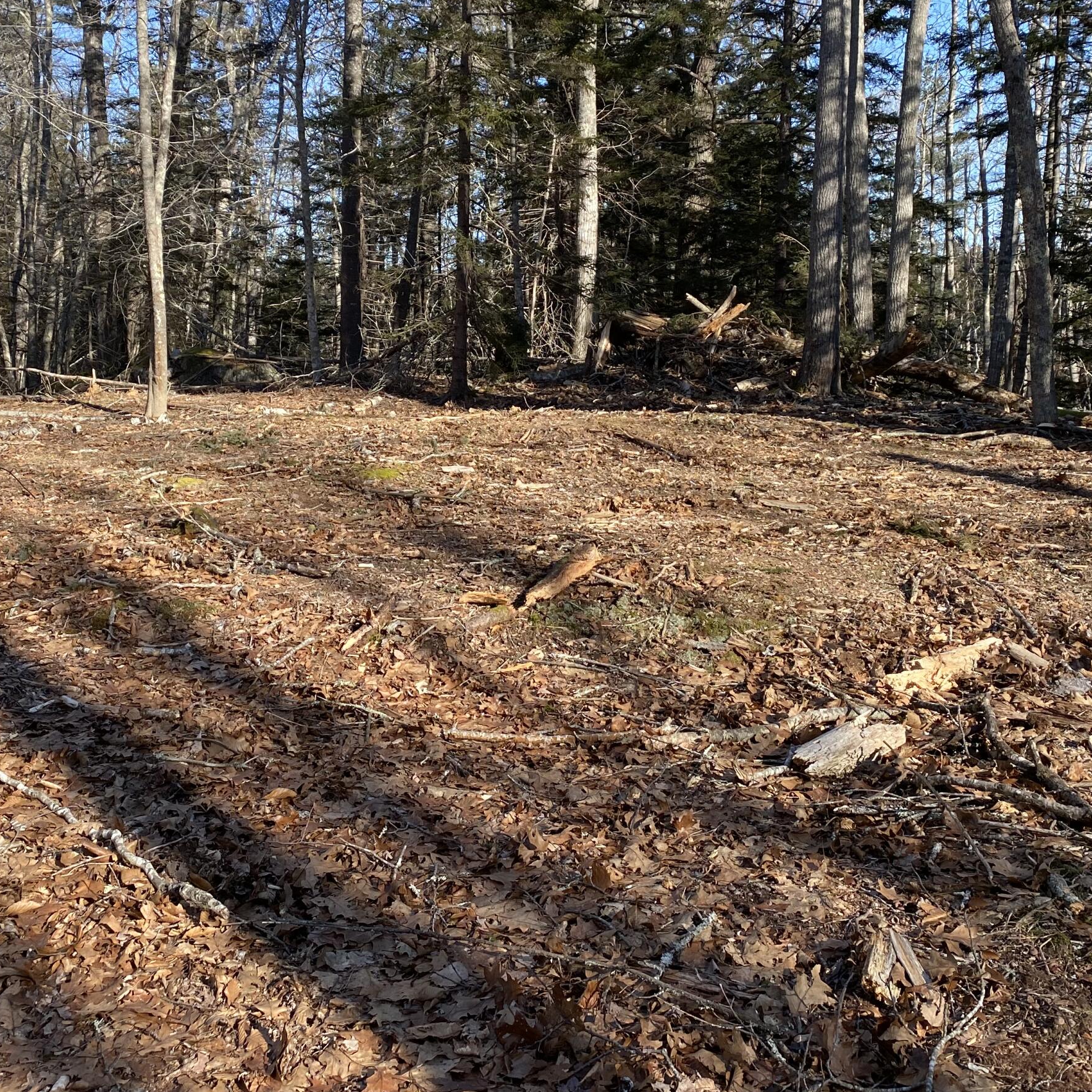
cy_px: 405
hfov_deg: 42.8
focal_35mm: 39
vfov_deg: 42.5
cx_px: 484
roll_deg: -0.7
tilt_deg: -2.9
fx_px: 1392
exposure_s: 1/827
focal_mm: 4.25
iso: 32
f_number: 1.8
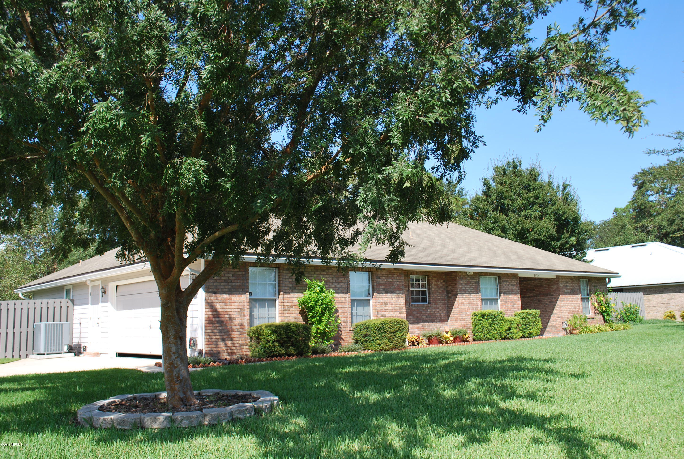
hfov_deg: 57.1
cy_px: 230
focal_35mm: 33
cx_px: 342
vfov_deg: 40.1
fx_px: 628
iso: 100
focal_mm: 22
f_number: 7.1
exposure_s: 1/200
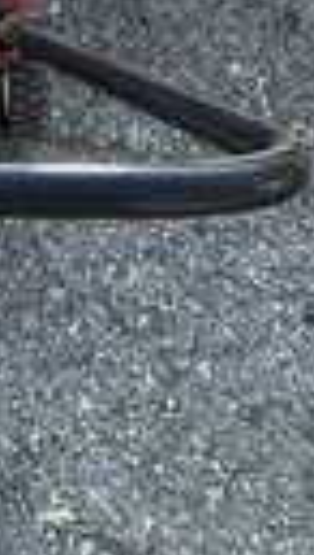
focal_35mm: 98
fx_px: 1444
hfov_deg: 12.0
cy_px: -65
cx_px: -125
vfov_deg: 20.7
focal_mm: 3
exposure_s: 1/235
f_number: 1.8
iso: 25
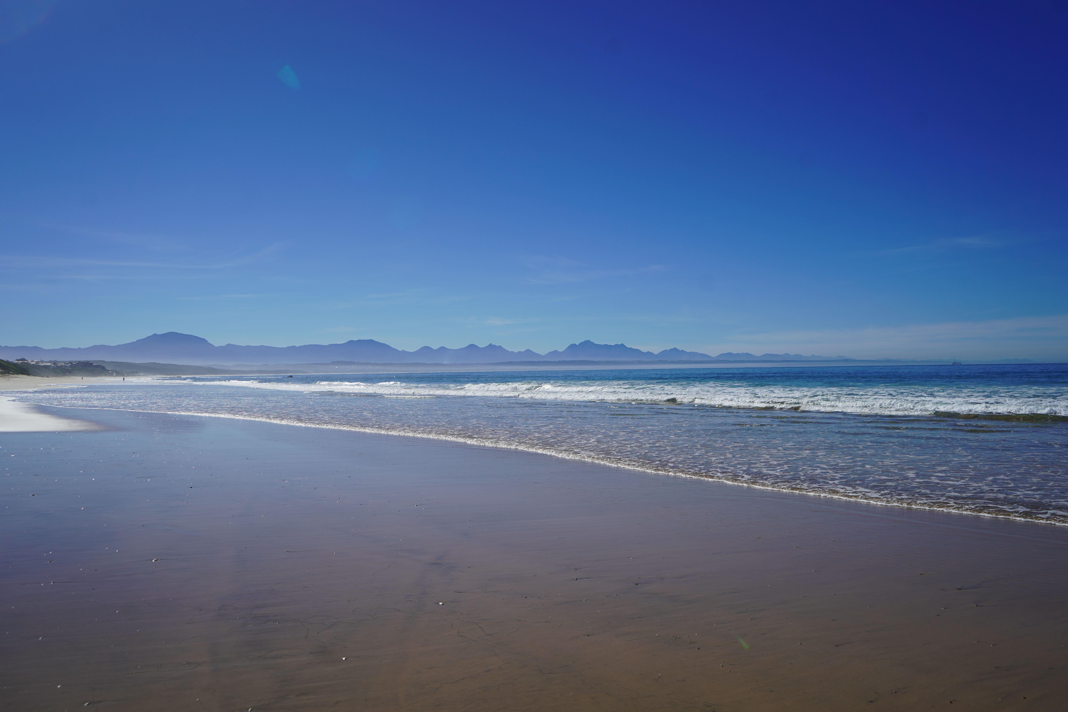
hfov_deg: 65.5
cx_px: 534
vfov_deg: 46.4
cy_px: 356
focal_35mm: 28
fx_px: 831
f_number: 5
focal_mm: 28
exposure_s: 1/2000
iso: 100
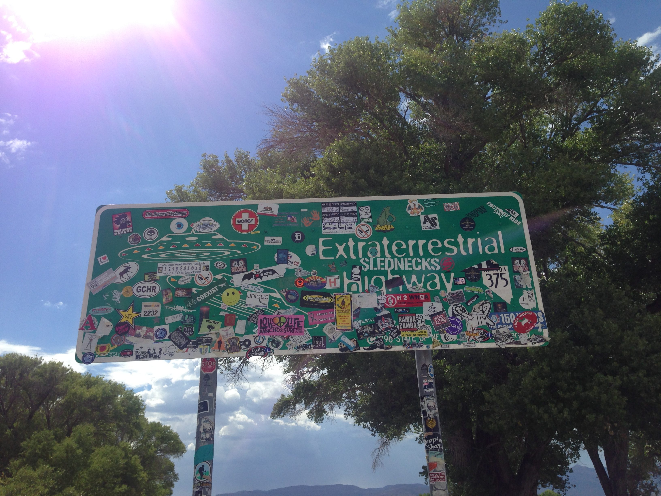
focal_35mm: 33
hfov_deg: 55.4
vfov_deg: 42.9
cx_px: 330
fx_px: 630
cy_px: 248
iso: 50
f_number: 2.4
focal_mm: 4.12
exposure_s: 1/2710
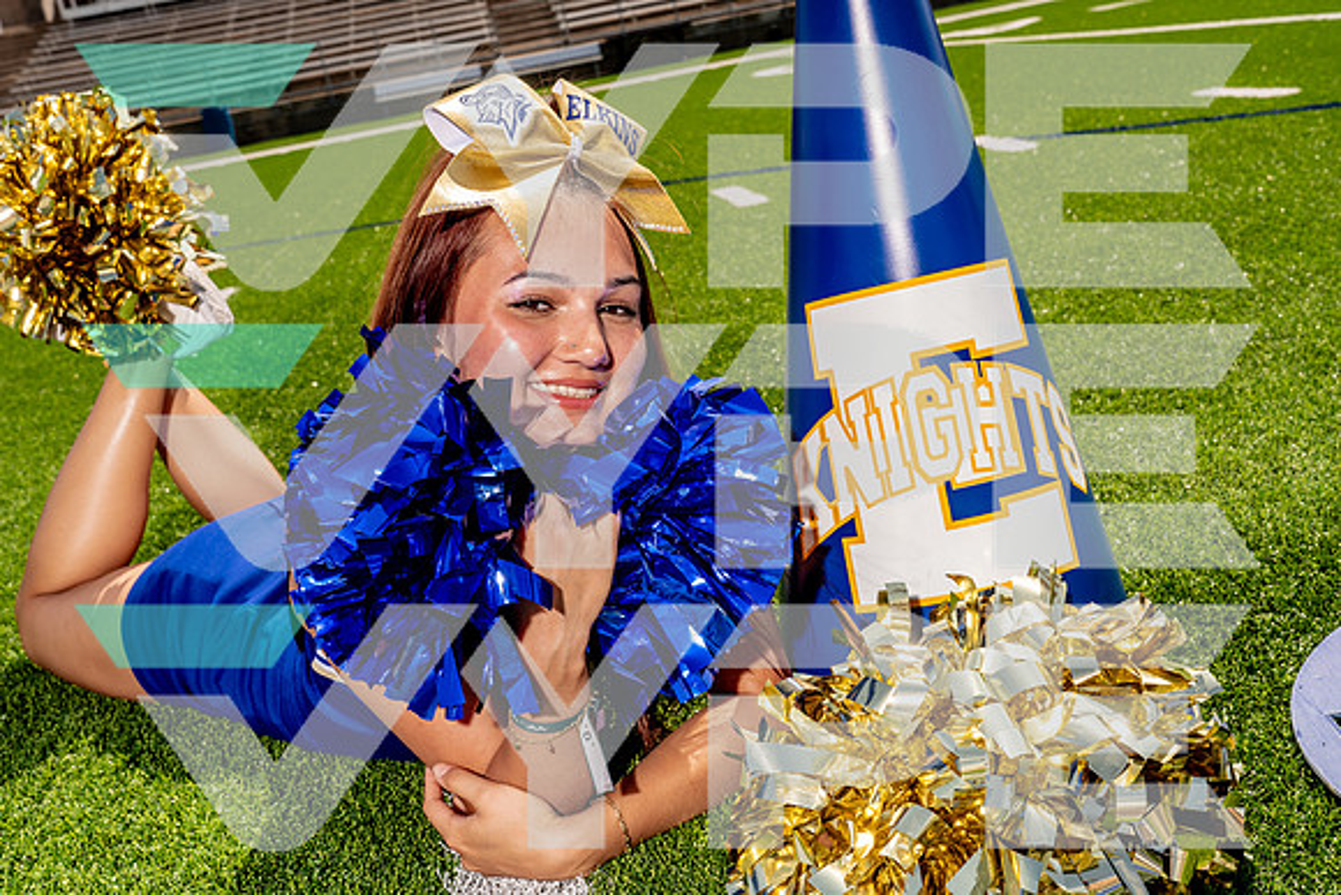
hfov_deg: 49.5
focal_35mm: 39
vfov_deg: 34.2
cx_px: 670
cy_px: 448
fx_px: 1453
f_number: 10
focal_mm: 39
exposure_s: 1/250
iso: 100
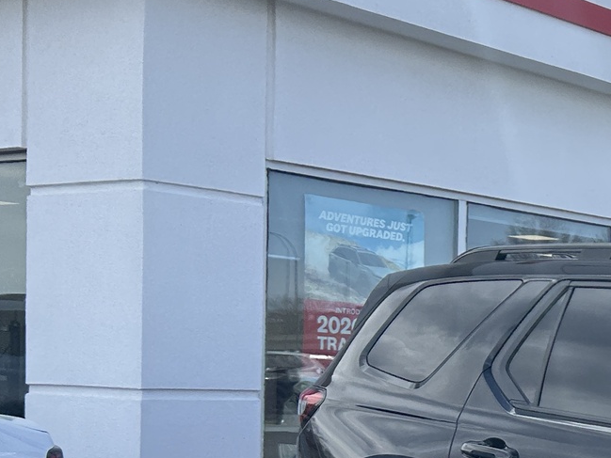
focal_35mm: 82
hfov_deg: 20.3
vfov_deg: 17.6
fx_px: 1448
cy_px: 441
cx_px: 927
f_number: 1.5
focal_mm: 5.7
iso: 50
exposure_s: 1/2841
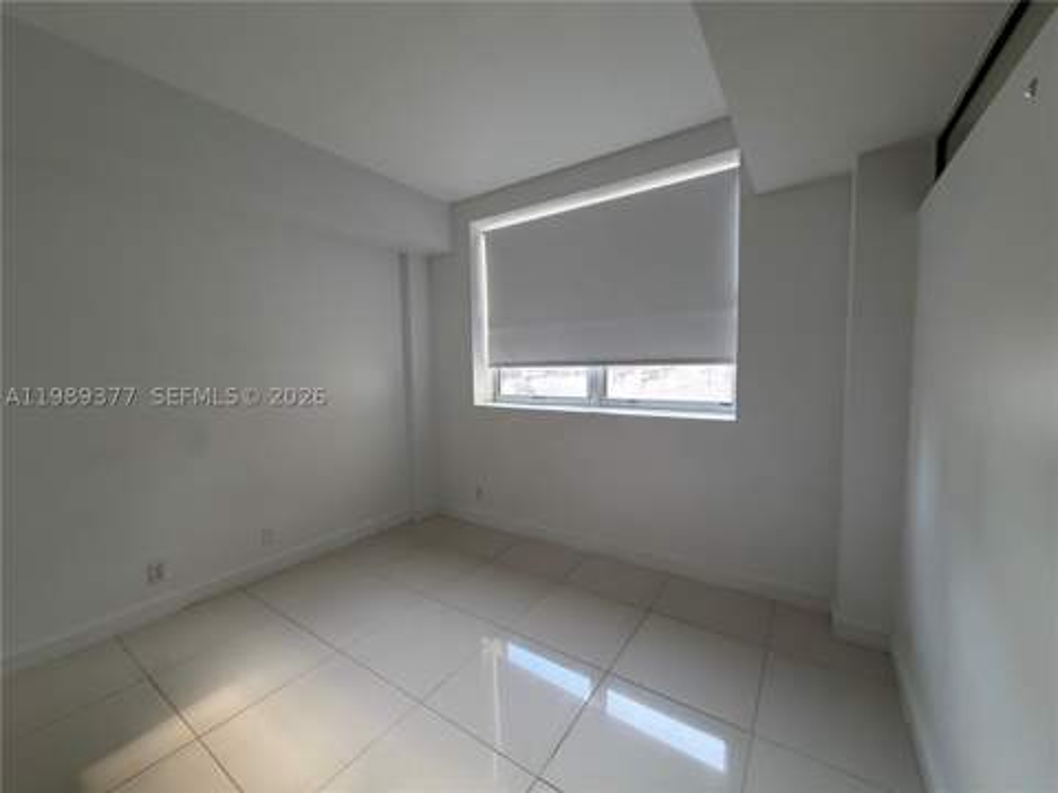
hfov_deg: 102.1
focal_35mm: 14
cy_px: 396
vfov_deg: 85.7
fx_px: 428
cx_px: 529
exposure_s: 1/120
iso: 320
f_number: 2.2
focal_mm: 2.22
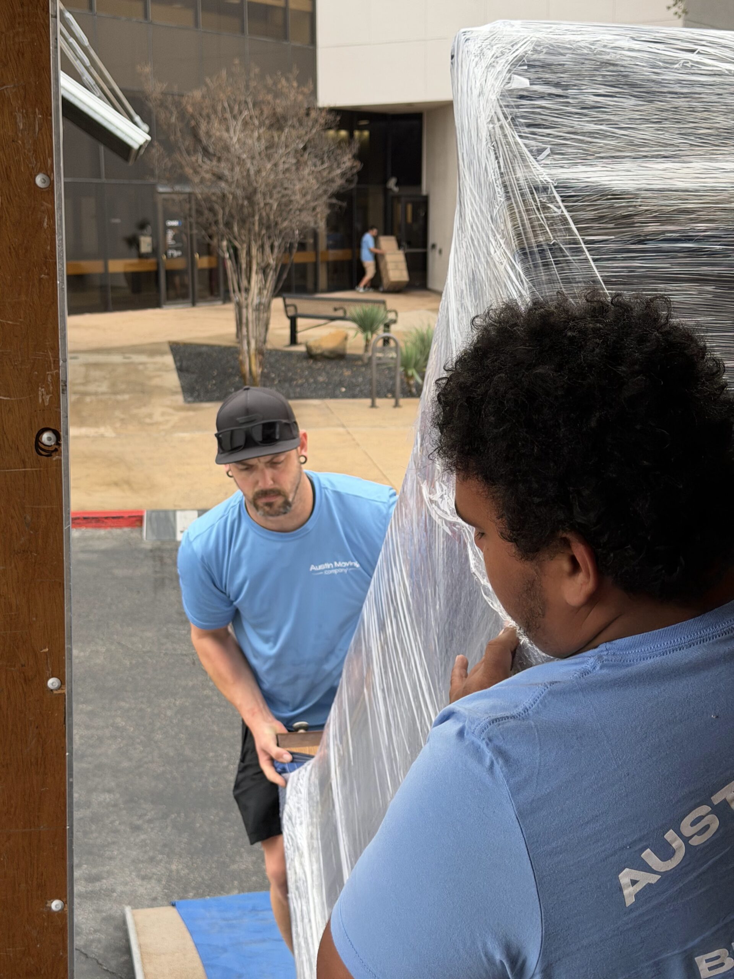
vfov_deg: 39.7
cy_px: 490
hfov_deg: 30.3
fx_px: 1357
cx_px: 367
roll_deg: +0.3
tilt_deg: -9.8
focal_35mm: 48
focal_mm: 6.76
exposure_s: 1/299
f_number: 1.78
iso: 80
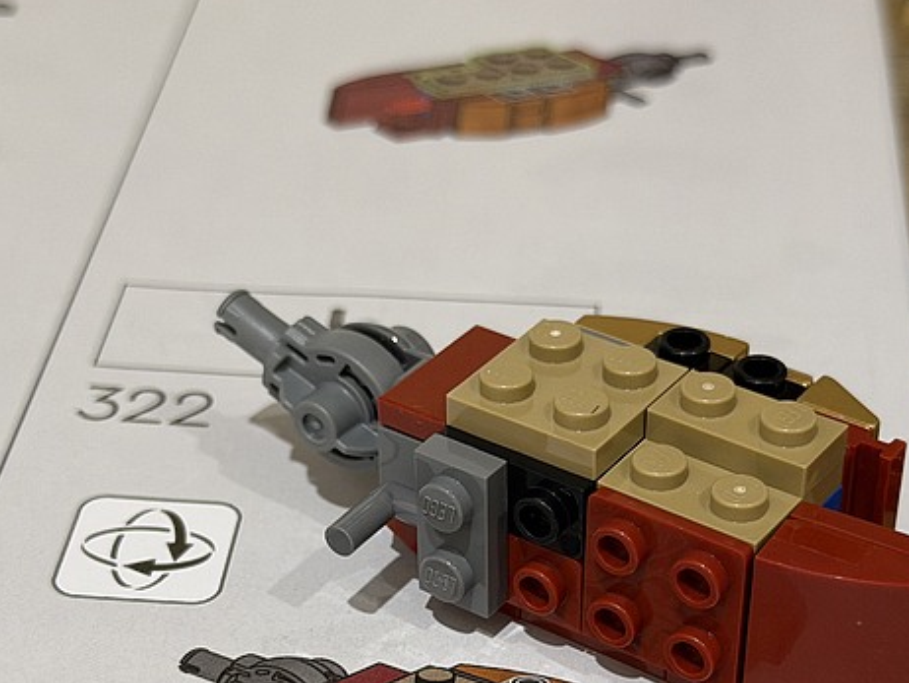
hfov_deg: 24.1
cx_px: 476
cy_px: 536
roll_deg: +0.4
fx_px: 2128
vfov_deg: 18.1
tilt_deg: -37.8
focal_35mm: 81
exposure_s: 1/60
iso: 250
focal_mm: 6.76
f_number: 1.78
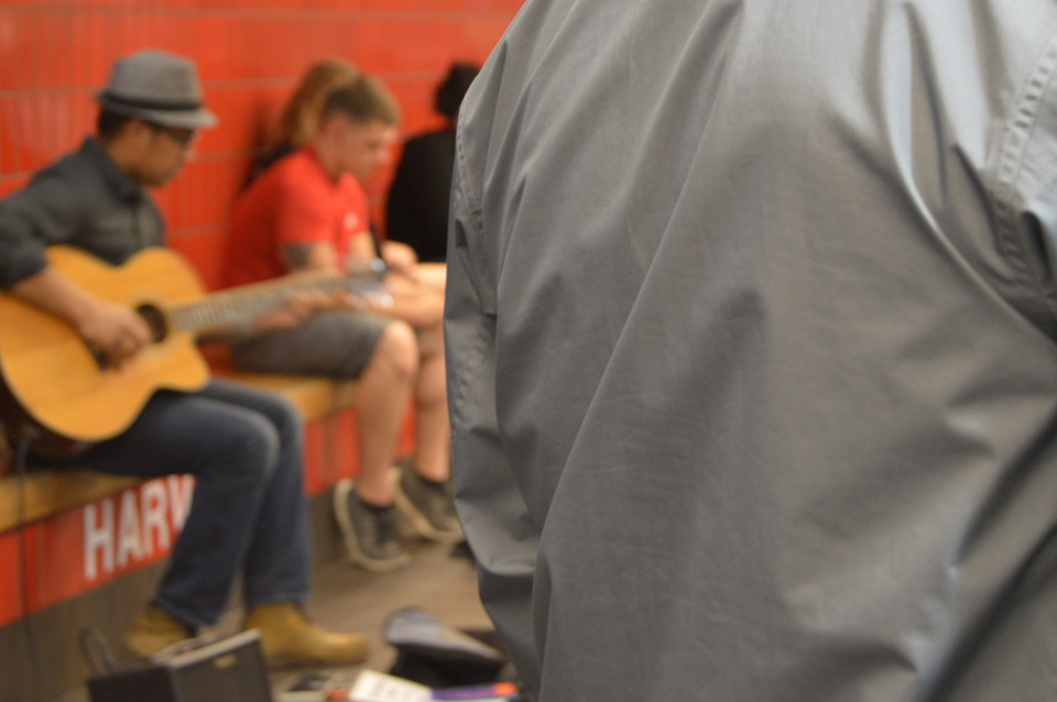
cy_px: 262
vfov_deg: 14.2
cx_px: 503
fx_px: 2816
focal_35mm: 96
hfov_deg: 21.3
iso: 800
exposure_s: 1/5
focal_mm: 48
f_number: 5.3
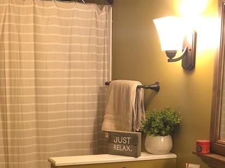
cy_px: 175
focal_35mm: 70
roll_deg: -0.4
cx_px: 104
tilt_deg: -11.8
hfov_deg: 27.8
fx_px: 455
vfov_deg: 20.2
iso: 80
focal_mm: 3.99
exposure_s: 1/15
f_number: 1.8
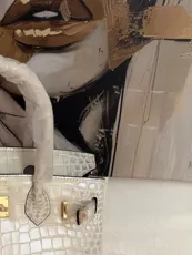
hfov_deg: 28.2
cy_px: 263
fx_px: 369
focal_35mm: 50
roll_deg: +0.6
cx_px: 23
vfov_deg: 34.3
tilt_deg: -24.9
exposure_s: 1/172
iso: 64
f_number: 1.78
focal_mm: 6.76
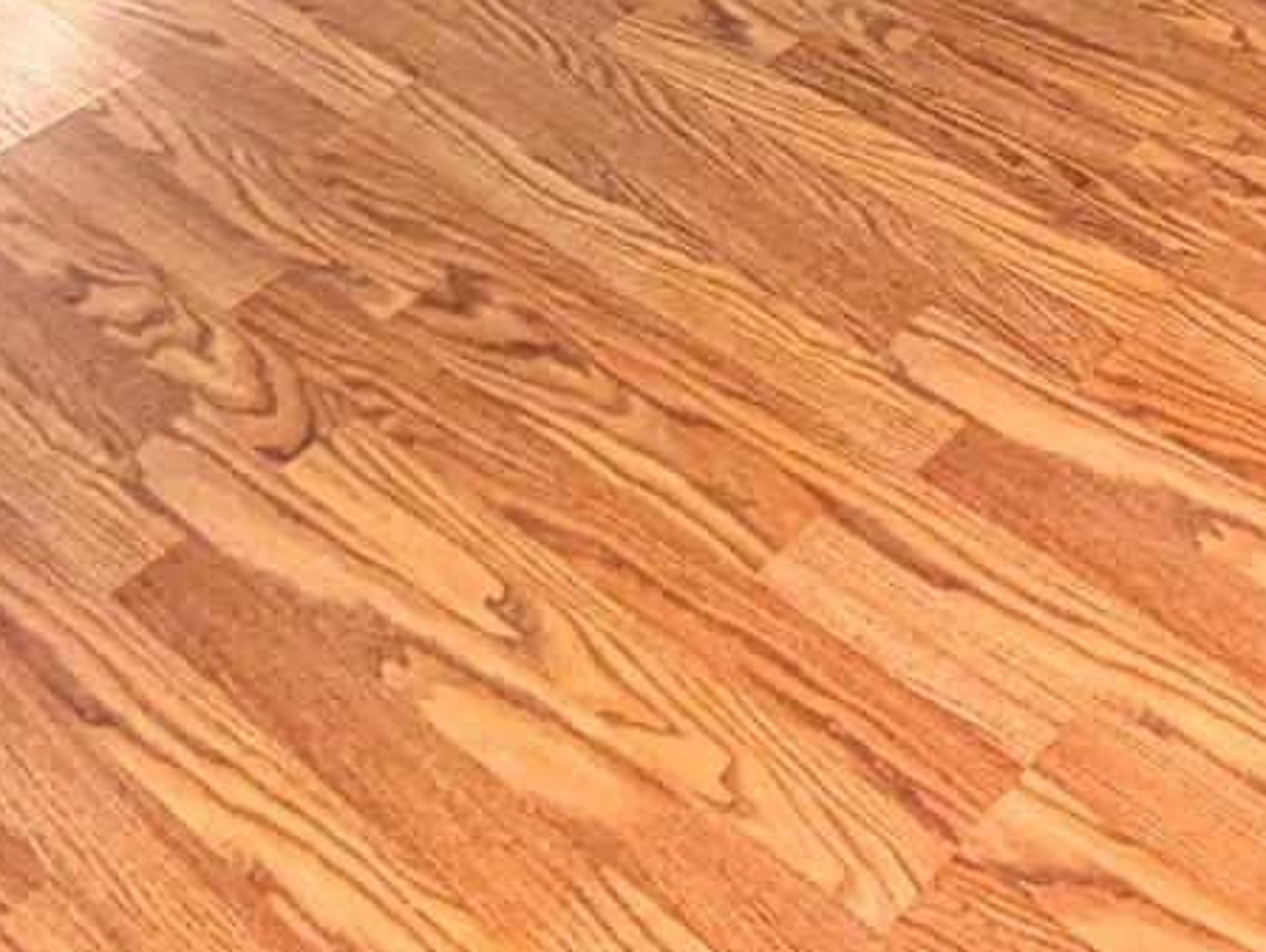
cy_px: -1204
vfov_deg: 15.4
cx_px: 1746
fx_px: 2343
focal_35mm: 64
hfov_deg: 25.1
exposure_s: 1/40
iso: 106
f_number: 2.2
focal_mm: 1.83
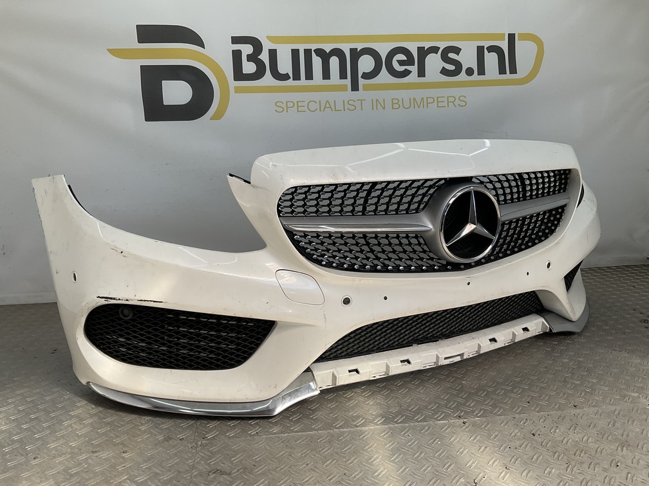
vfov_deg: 48.2
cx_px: 324
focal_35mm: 29
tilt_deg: -11.1
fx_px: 544
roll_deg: +0.5
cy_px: 243
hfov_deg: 61.7
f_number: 1.8
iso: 16
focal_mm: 3
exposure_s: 1/519
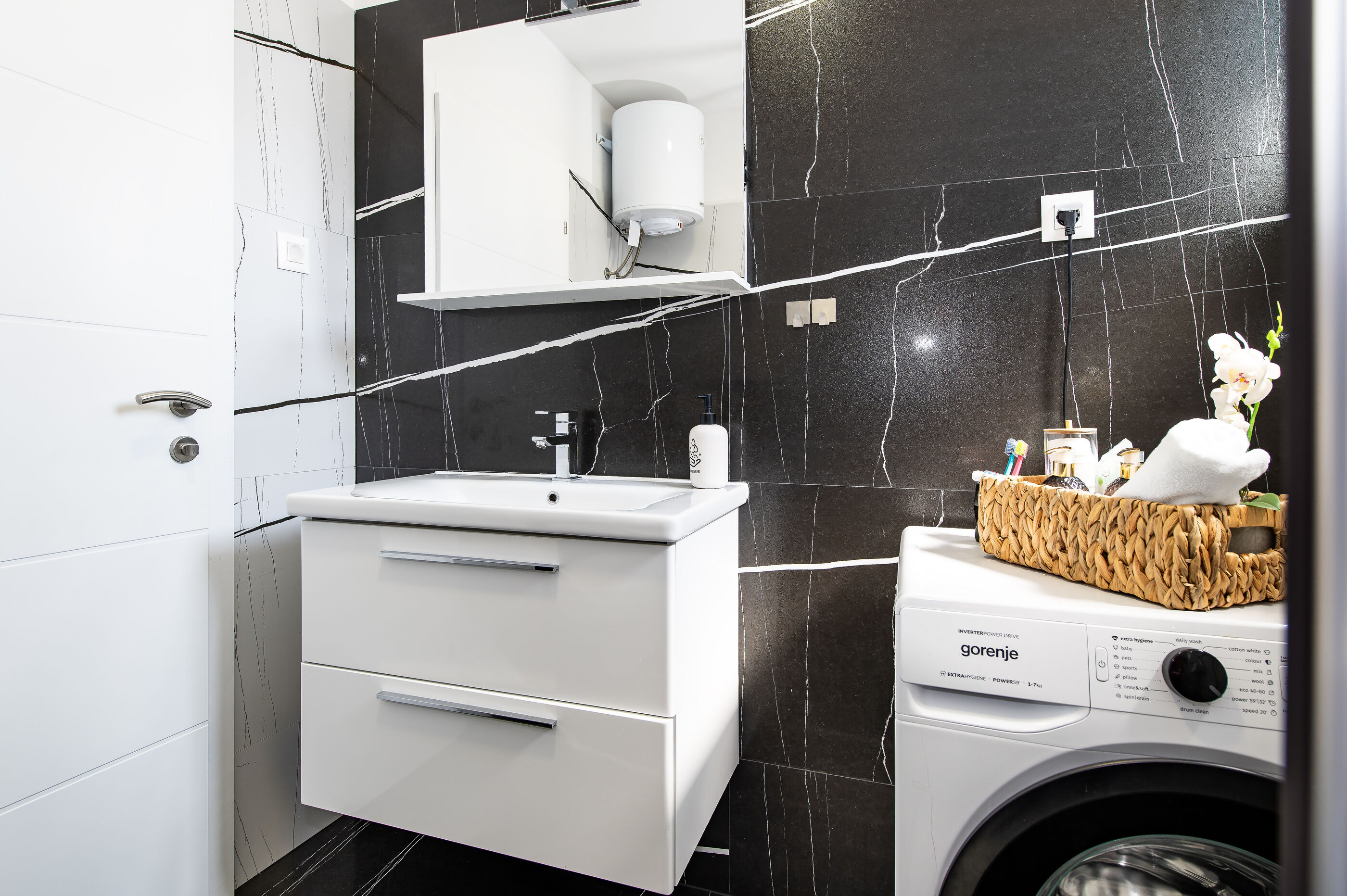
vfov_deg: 64.5
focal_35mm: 19
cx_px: 674
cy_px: 448
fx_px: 710
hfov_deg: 86.9
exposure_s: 1/13
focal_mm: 19
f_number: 7.1
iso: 100
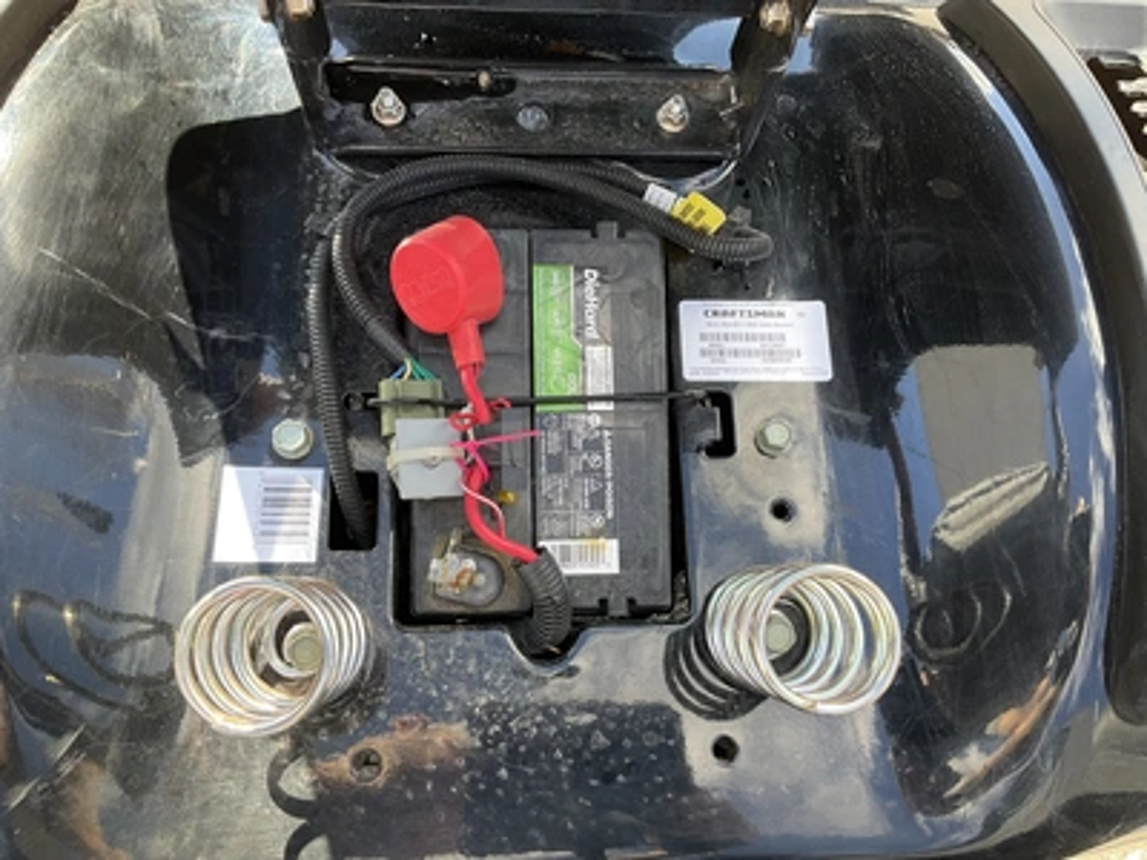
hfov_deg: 61.7
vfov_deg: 48.2
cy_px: 430
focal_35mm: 29
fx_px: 961
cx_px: 574
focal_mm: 3
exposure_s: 1/122
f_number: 1.8
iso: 20
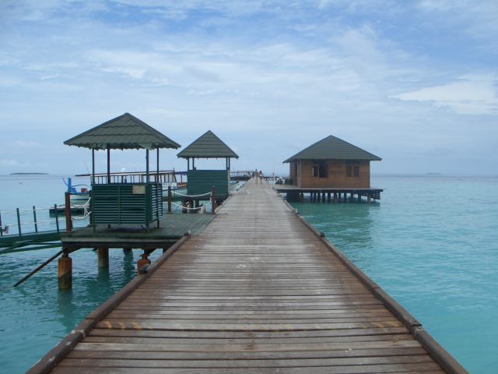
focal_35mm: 33
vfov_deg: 42.9
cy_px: 187
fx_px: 475
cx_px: 249
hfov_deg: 55.4
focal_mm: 7.1
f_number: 4.5
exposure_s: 1/640
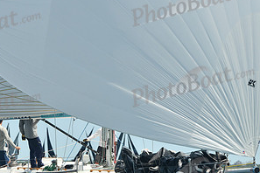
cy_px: 142
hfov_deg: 5.9
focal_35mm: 352
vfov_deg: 3.9
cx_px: 87
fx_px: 2542
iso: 320
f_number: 7.1
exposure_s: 1/640
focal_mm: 180
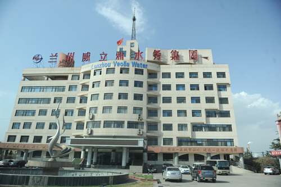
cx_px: 140
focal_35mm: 24
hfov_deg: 73.8
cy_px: 94
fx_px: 187
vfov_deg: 53.1
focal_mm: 24
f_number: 3.2
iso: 200
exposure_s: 1/1600
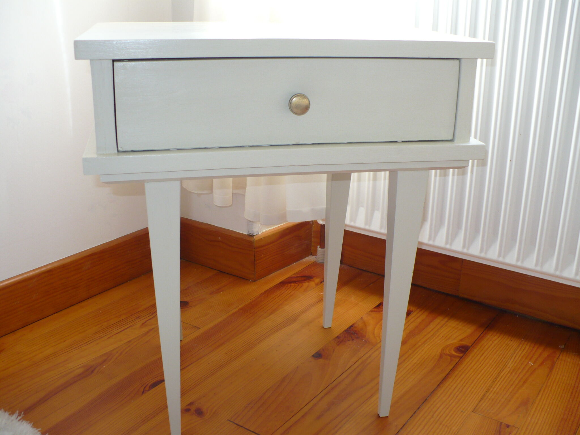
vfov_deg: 38.7
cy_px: 218
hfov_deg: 50.1
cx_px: 290
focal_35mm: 37
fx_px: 620
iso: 100
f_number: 2.8
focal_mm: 6.1
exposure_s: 1/30
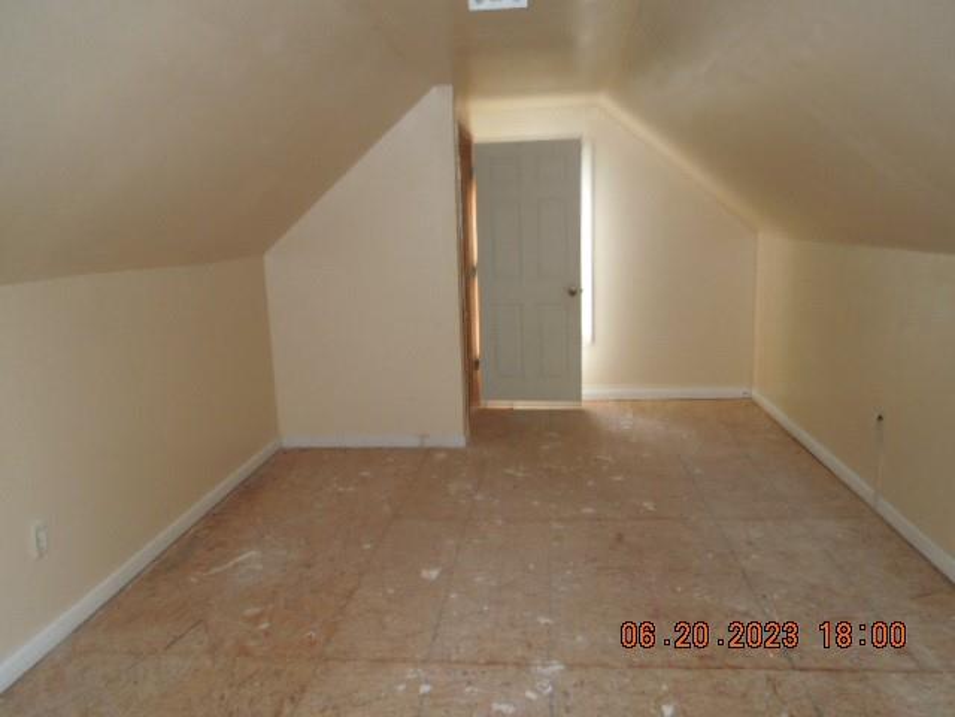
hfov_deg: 69.4
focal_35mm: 25
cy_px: 358
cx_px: 478
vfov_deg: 54.9
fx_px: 690
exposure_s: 1/30
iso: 200
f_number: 3.3
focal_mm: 4.5
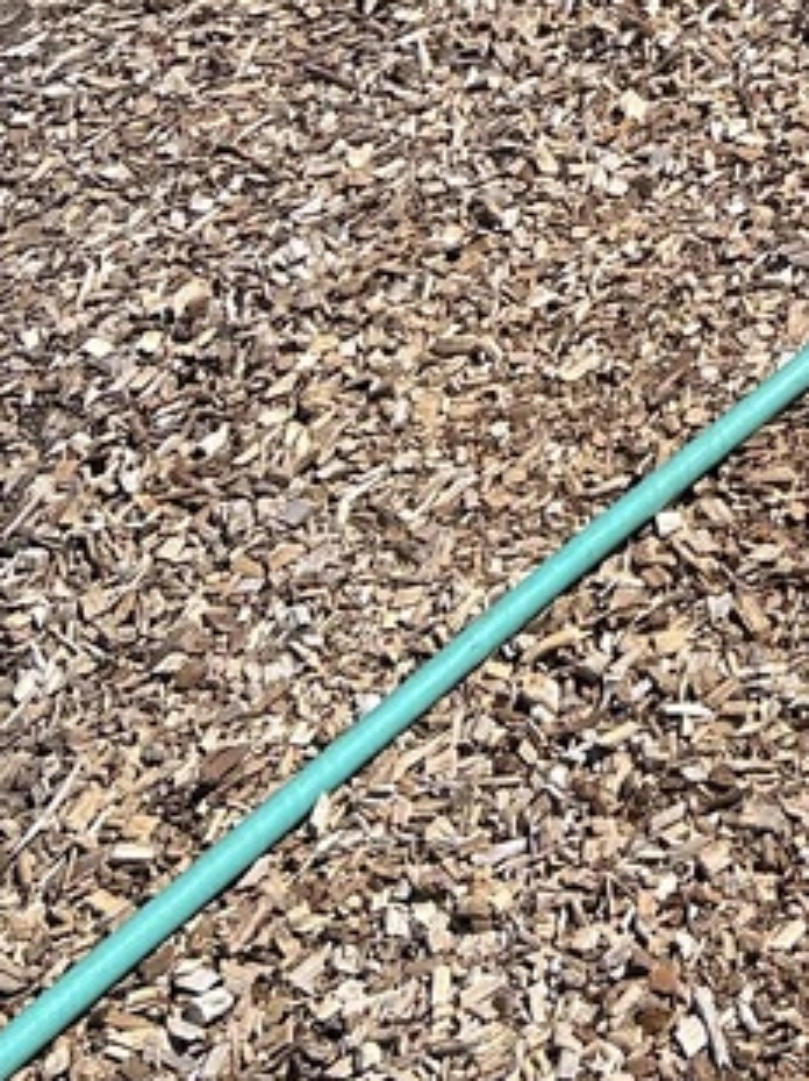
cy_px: -234
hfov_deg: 15.6
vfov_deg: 21.1
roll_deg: +5.4
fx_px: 2684
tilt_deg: -32.4
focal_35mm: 86
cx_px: 1262
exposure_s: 1/3968
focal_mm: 5.7
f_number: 1.5
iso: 50
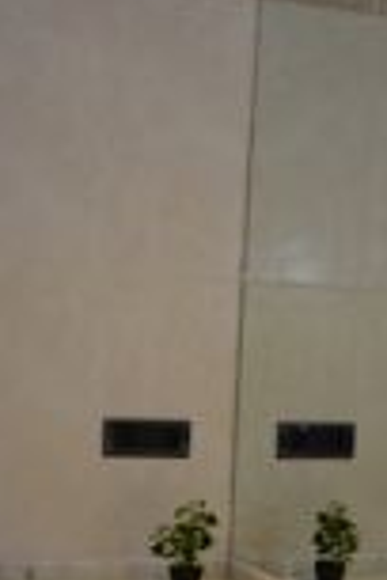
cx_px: 482
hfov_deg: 14.1
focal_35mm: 94
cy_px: 569
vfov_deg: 21.0
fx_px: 1516
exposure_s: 1/100
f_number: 5
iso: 400
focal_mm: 18
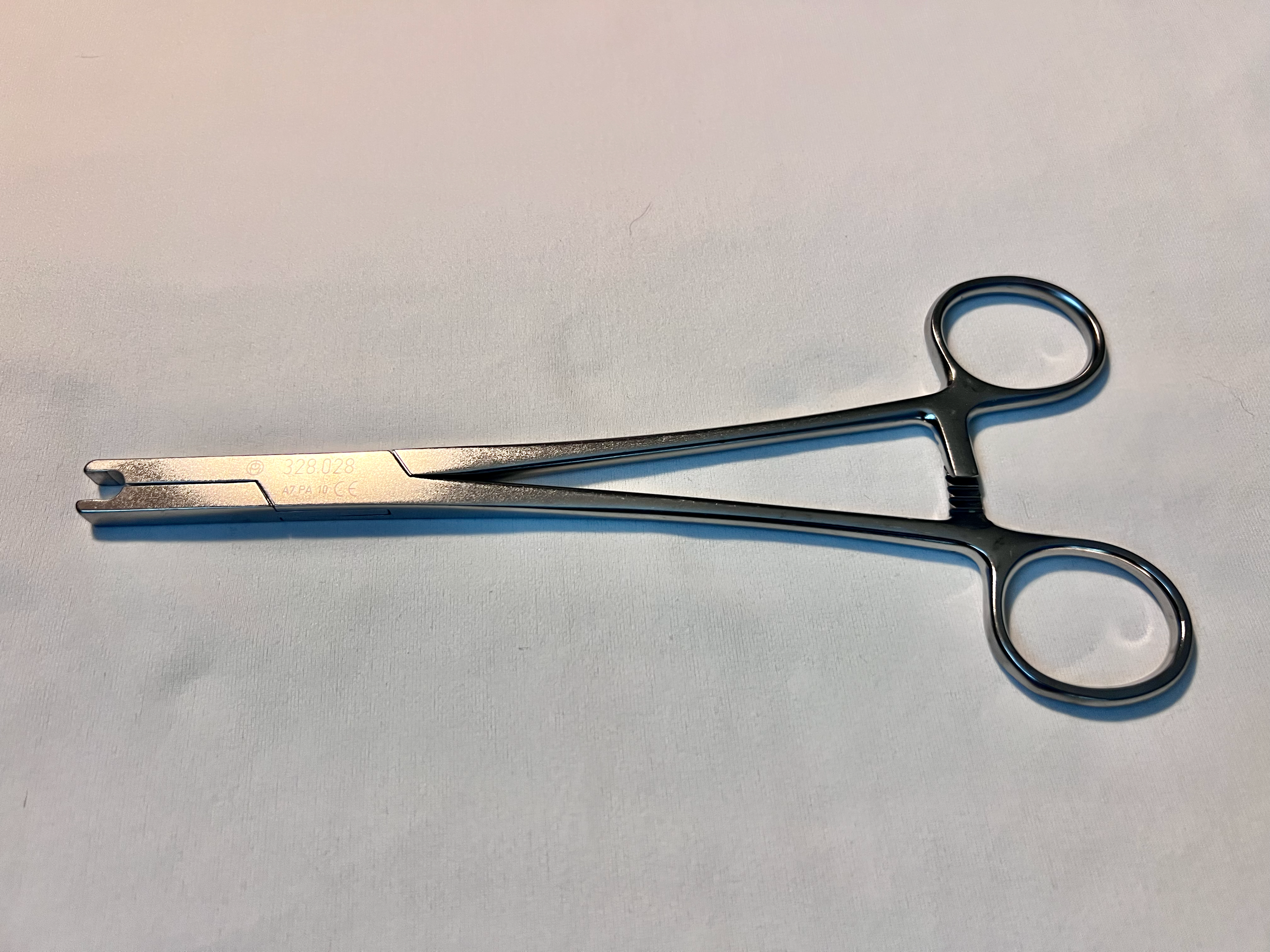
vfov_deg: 53.1
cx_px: 635
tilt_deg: -61.9
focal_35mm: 26
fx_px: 954
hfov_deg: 67.3
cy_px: 476
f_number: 1.5
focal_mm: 5.7
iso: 80
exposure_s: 1/60
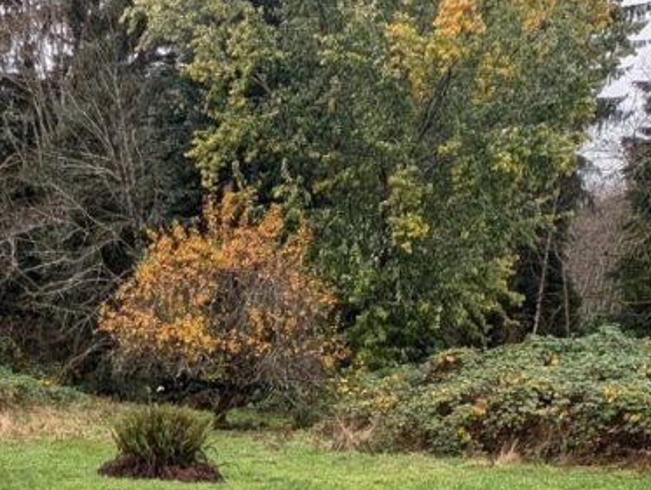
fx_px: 848
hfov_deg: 39.0
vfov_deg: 27.4
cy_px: 623
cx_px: 61
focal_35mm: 45
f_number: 1.95
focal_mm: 2.23
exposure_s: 1/314
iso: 41
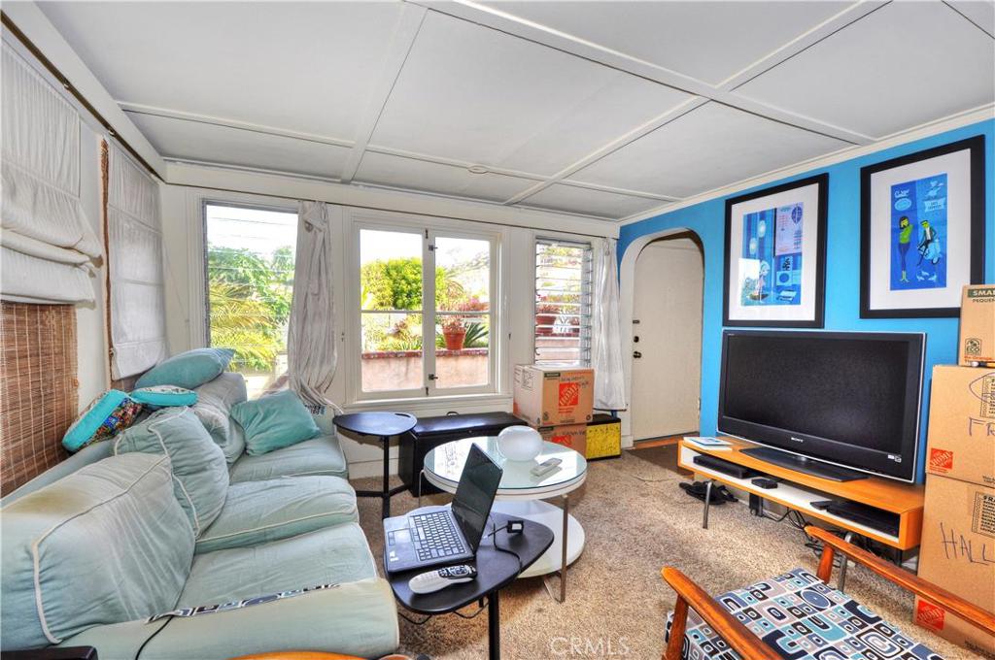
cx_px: 498
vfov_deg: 77.2
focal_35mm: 15
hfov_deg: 100.5
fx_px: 414
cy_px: 330
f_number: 8
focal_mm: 10
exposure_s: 1/60
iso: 200
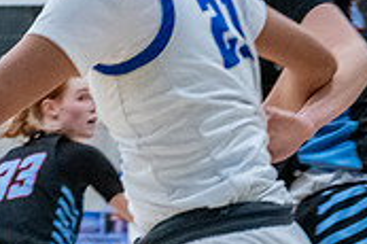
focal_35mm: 328
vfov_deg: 4.2
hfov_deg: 6.2
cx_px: -231
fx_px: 3341
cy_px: 39
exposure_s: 1/400
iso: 12800
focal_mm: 70
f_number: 5.6
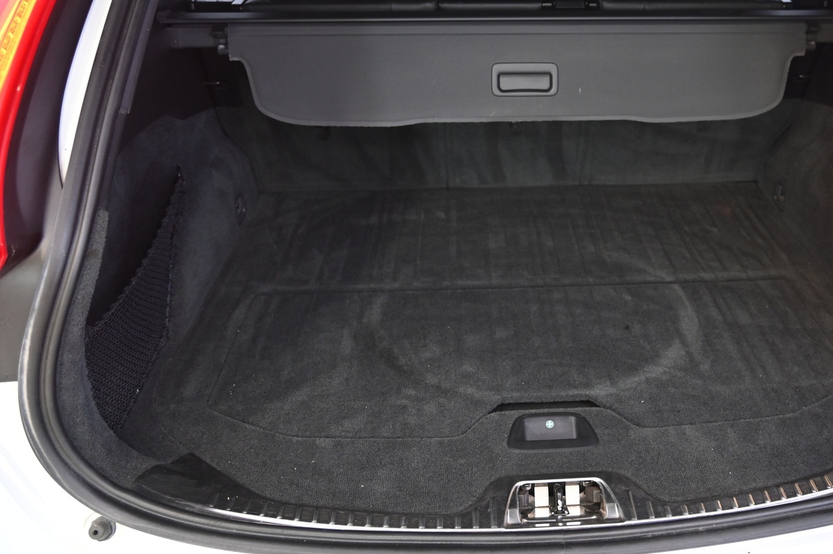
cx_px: 551
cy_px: 224
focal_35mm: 40
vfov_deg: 33.3
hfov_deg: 47.8
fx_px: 925
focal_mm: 30
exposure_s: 1/30
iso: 2000
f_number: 4
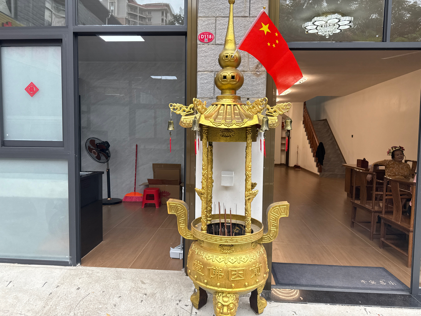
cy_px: 158
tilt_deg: -3.6
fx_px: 292
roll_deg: -1.0
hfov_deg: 71.6
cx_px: 210
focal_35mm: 24
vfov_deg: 56.8
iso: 80
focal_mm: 6.76
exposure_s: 1/281
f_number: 1.78
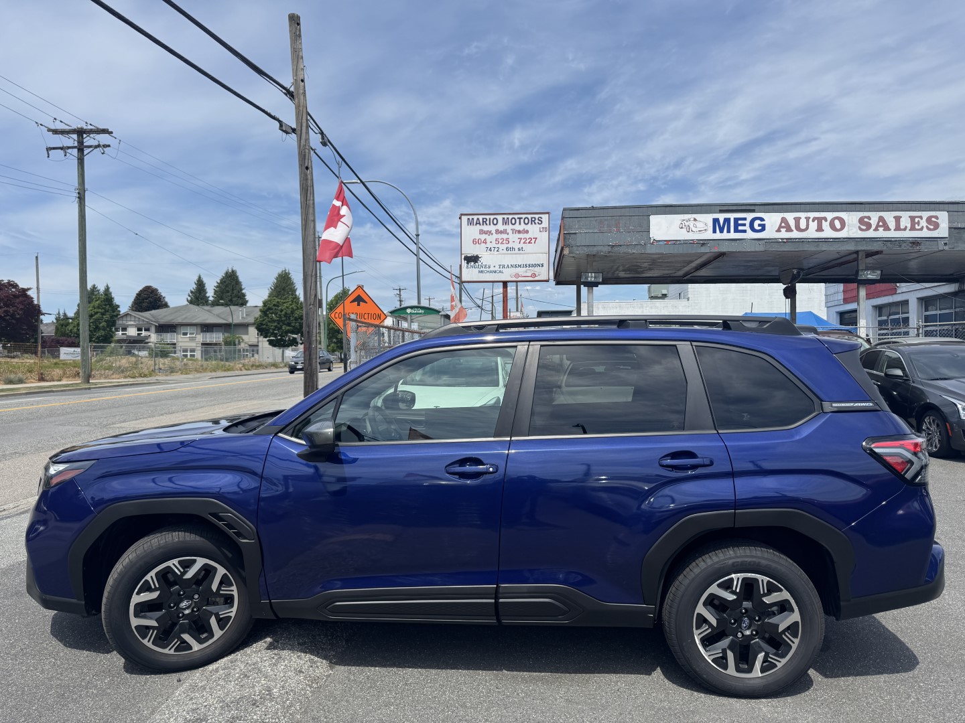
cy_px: 362
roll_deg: +0.4
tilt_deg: +0.7
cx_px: 482
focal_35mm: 24
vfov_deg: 56.8
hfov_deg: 71.6
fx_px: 669
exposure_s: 1/4950
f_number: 1.78
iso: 80
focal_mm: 6.76
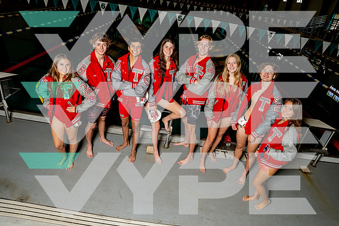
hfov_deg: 73.7
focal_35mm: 24
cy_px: 113
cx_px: 170
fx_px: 226
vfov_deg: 53.2
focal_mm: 24
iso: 800
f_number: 8
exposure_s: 1/250
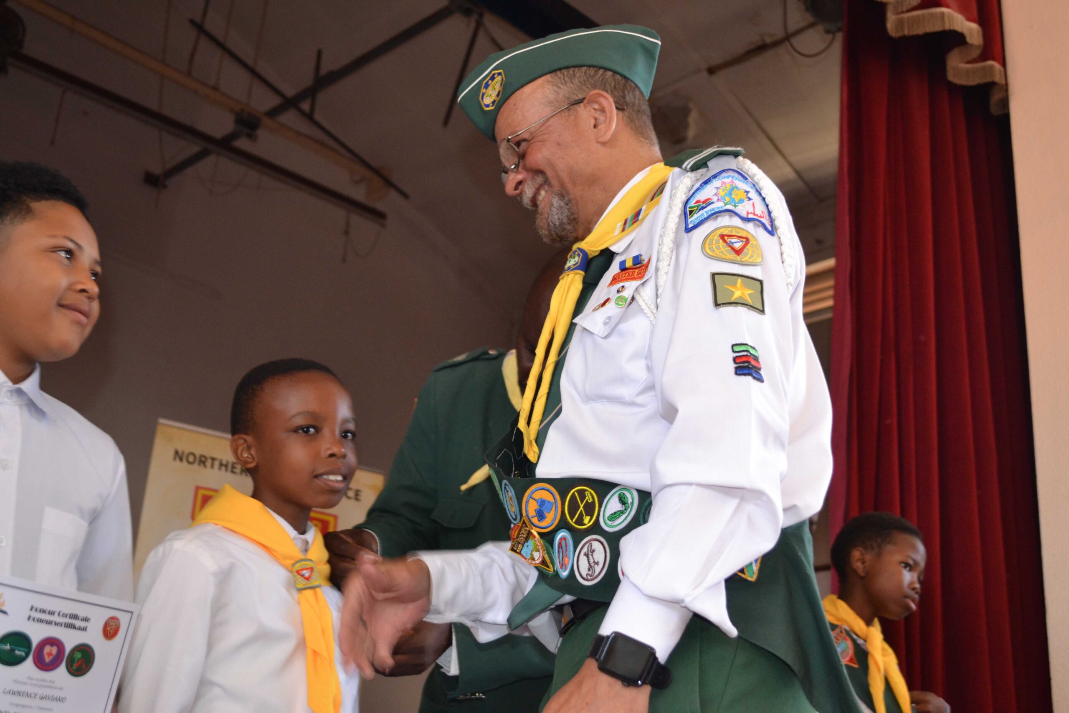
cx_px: 534
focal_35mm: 45
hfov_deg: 43.6
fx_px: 1336
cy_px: 356
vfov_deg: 29.9
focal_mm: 30
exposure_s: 1/60
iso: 720
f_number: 4.5
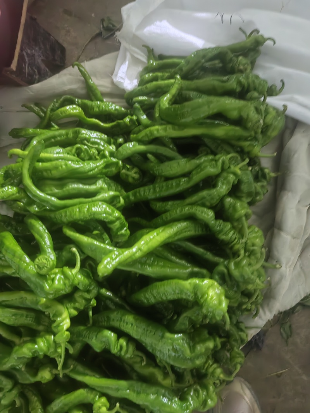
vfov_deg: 65.3
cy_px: 206
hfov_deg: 51.3
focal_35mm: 27
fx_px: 322
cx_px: 155
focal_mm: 5.52
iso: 640
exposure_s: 1/25
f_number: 1.9
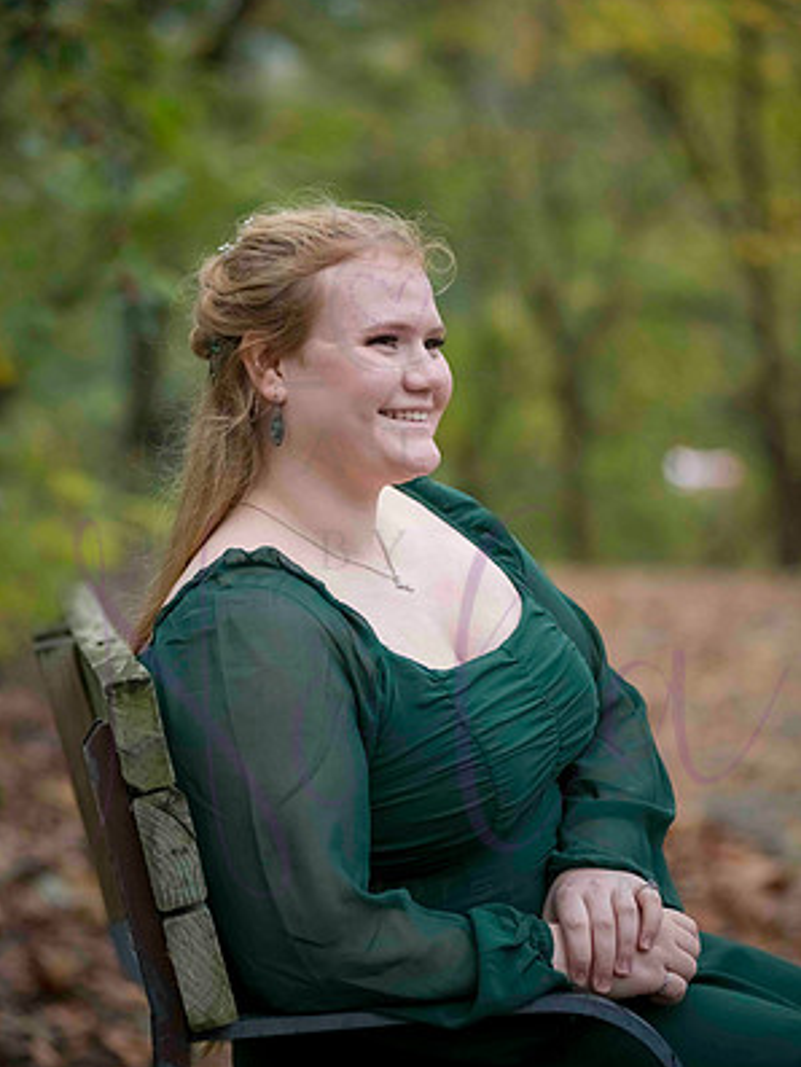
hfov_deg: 13.6
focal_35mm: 109
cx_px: 400
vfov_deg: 18.0
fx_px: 3361
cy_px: 546
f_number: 3.2
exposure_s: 1/320
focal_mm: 100
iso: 1600
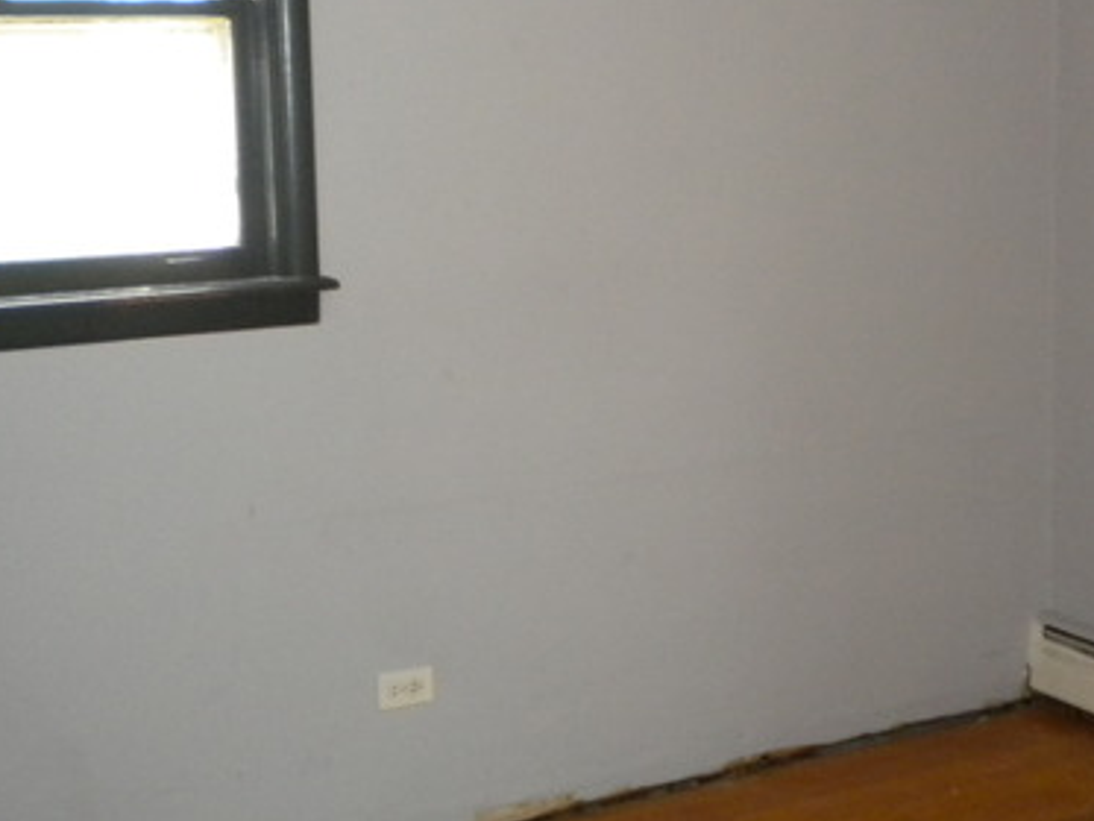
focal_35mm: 60
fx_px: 1897
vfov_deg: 24.4
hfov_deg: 32.1
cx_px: 663
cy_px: 311
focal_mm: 6.3
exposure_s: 1/30
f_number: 3.1
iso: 400
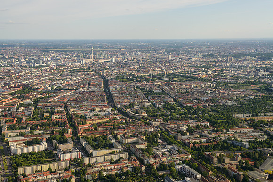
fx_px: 364
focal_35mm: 48
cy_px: 91
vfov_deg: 28.1
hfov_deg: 41.1
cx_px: 136
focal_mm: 48
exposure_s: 1/160
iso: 100
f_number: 6.3
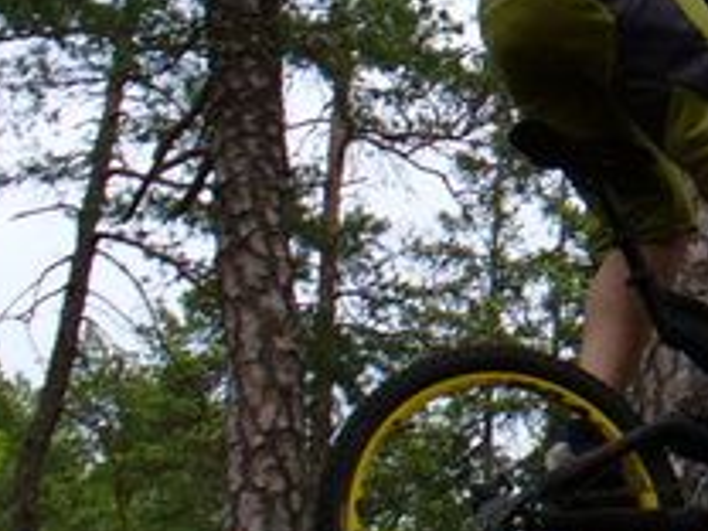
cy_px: 92
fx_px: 2638
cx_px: 1019
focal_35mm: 129
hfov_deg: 14.4
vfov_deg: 11.4
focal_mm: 6.1
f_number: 2.8
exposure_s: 1/640
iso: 100
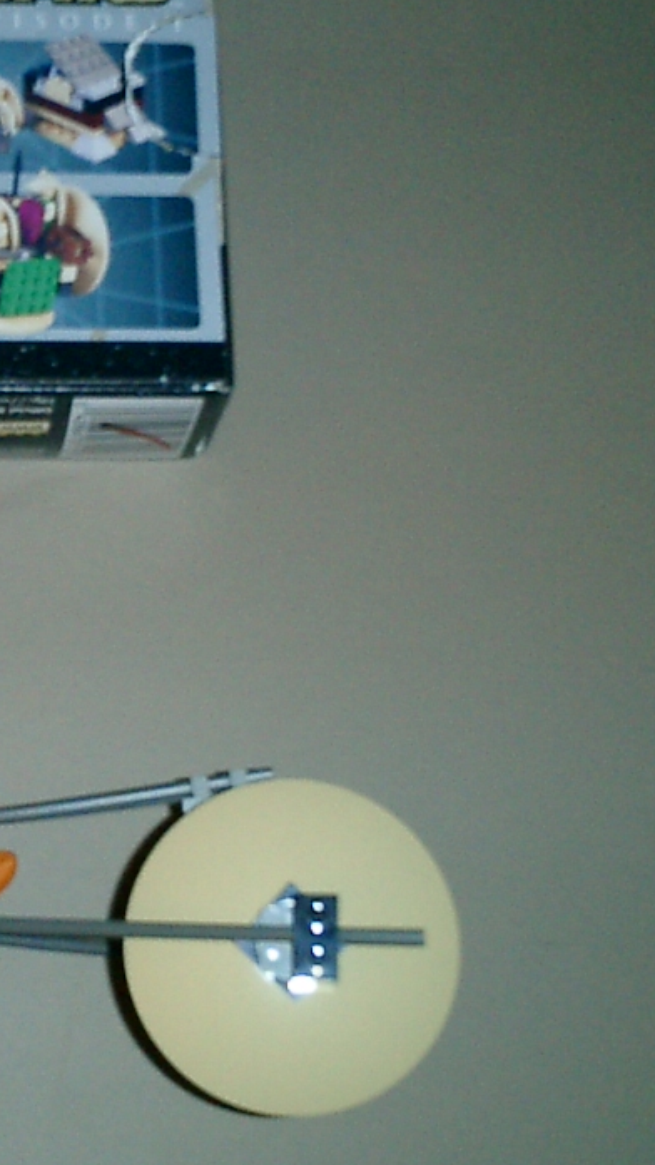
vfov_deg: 29.3
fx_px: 2223
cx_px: -130
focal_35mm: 72
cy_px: 545
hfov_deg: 16.1
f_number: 3.2
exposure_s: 1/30
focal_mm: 7.5
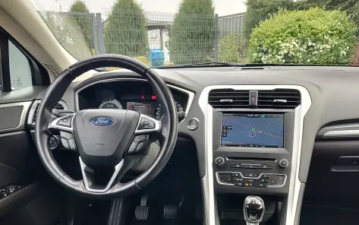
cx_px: 182
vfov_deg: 37.6
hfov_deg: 58.1
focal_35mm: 33
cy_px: 164
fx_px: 323
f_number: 1.8
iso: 100
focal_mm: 5.56
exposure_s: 1/169
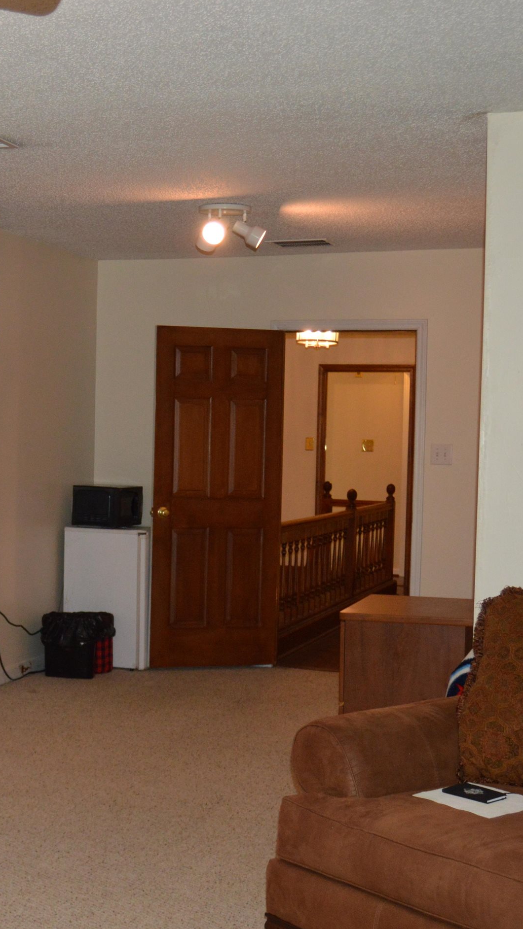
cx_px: 27
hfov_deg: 19.9
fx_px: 1451
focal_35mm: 59
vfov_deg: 35.5
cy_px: 485
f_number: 3.8
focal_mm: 23
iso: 800
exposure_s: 1/60
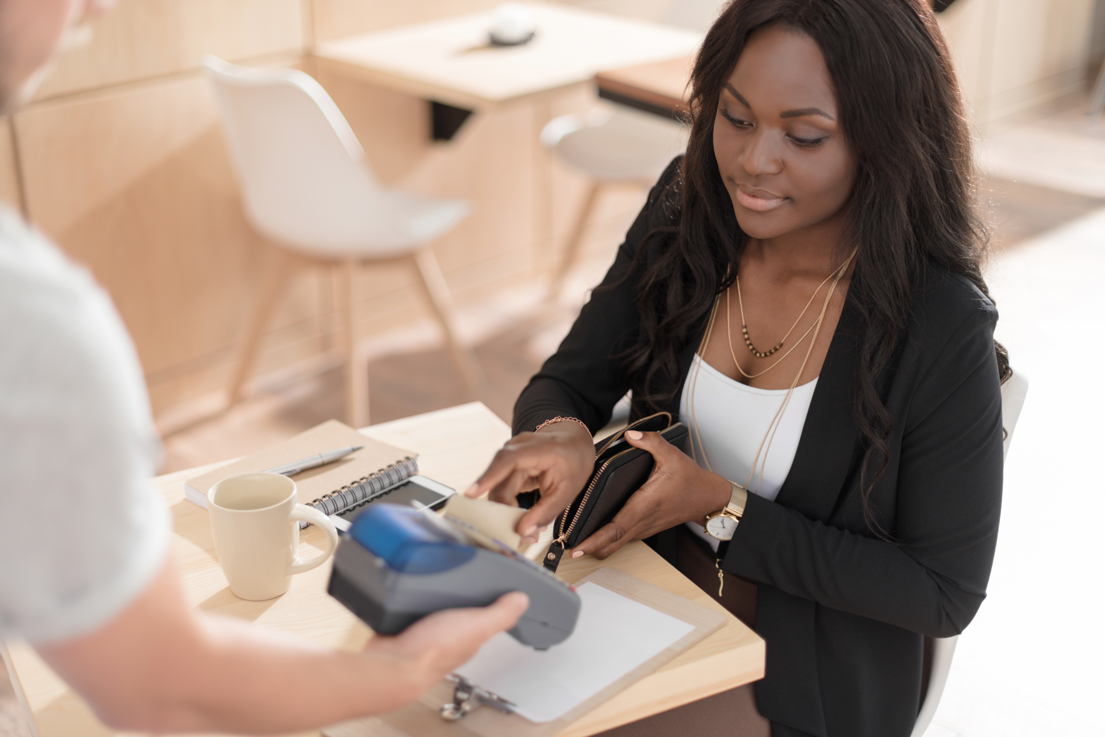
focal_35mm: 50
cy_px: 368
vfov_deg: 27.0
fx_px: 1535
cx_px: 552
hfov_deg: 39.6
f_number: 1.4
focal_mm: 50
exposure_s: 1/200
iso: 100
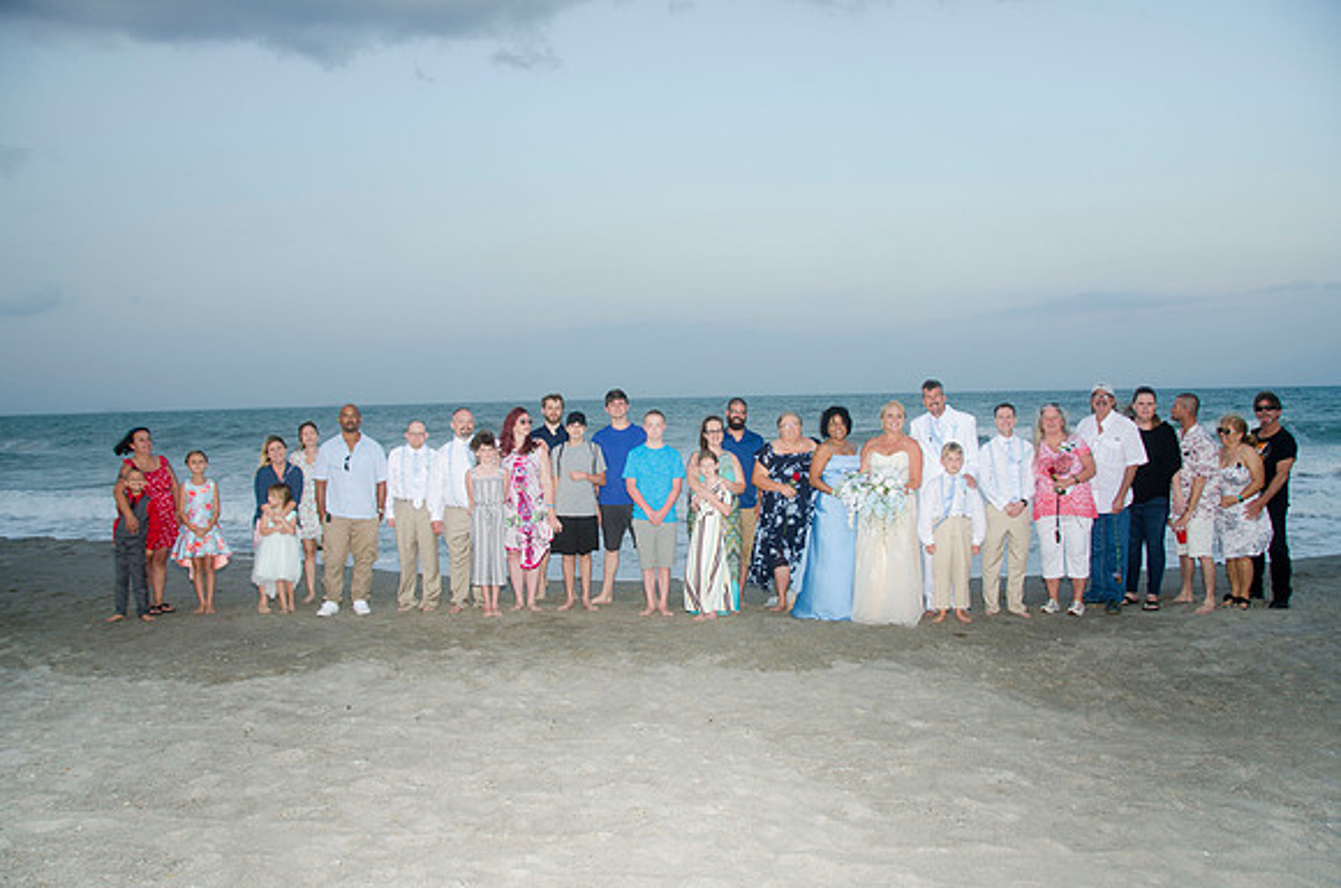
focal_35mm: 27
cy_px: 444
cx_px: 670
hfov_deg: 67.5
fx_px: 1004
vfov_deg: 47.7
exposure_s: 1/125
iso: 100
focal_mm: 18
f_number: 5.6
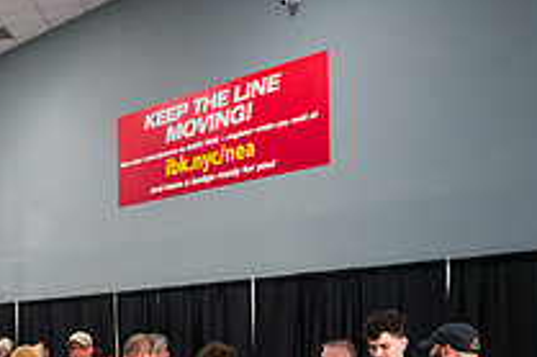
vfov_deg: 17.7
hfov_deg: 23.8
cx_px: -162
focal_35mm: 75
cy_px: 367
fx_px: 1118
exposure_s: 1/200
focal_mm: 27
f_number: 3.2
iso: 3200
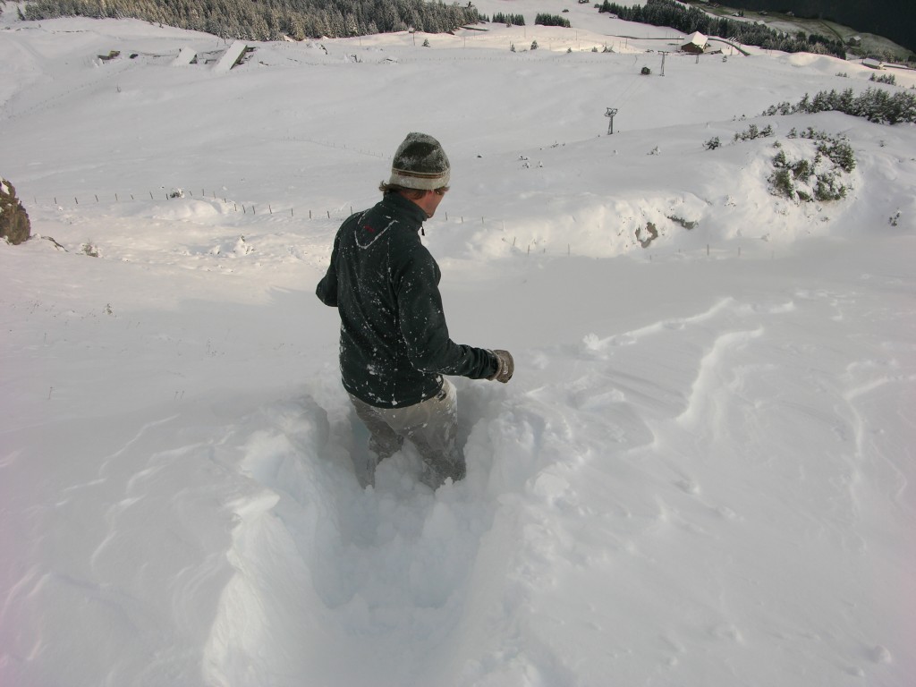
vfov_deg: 40.7
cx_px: 458
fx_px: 926
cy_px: 344
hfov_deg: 52.6
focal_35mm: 35
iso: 50
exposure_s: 1/200
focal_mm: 8.9
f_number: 5
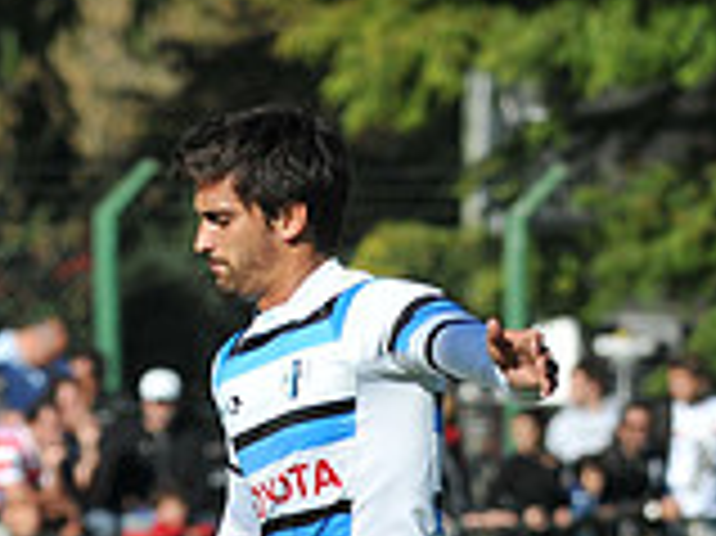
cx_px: 239
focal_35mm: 840
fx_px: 17362
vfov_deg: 1.8
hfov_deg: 2.4
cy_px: 831
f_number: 3.5
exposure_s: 1/2500
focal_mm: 160
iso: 200
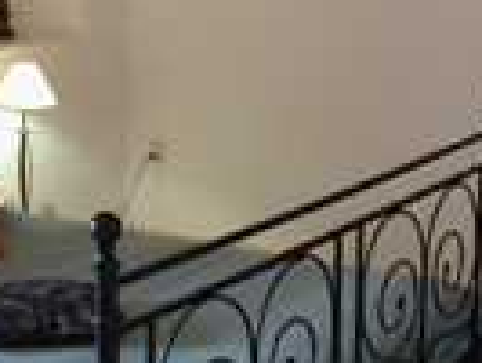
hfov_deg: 16.7
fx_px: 1645
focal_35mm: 118
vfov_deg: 12.5
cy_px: 76
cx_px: 207
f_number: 2.8
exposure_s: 1/3.9
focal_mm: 8.9
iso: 108
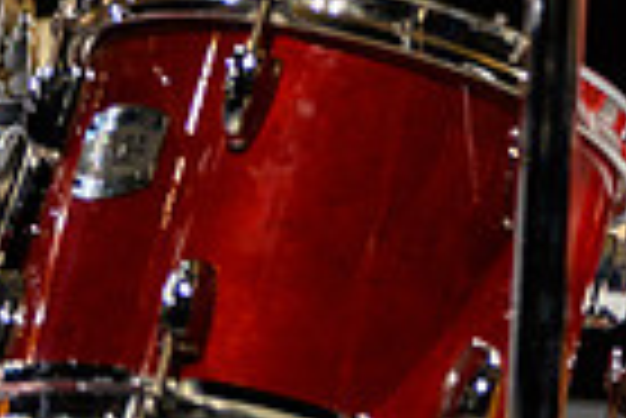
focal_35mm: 509
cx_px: 1202
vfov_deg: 2.7
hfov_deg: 4.0
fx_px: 8860
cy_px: -436
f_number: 2.8
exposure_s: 1/200
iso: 2200
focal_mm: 122
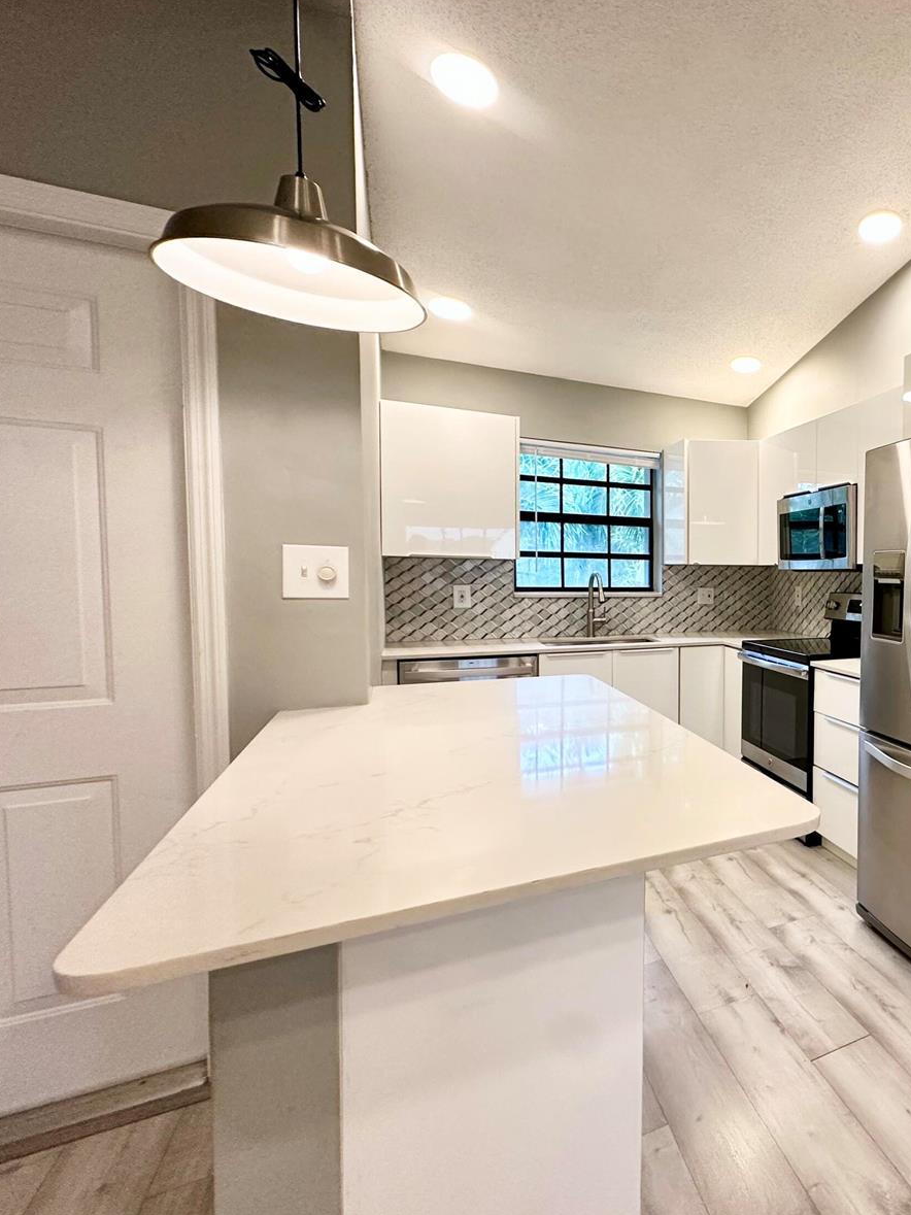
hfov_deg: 58.8
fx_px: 667
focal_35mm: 19
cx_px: 817
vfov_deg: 84.7
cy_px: 607
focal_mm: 2.22
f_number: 2.2
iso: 250
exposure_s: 1/120
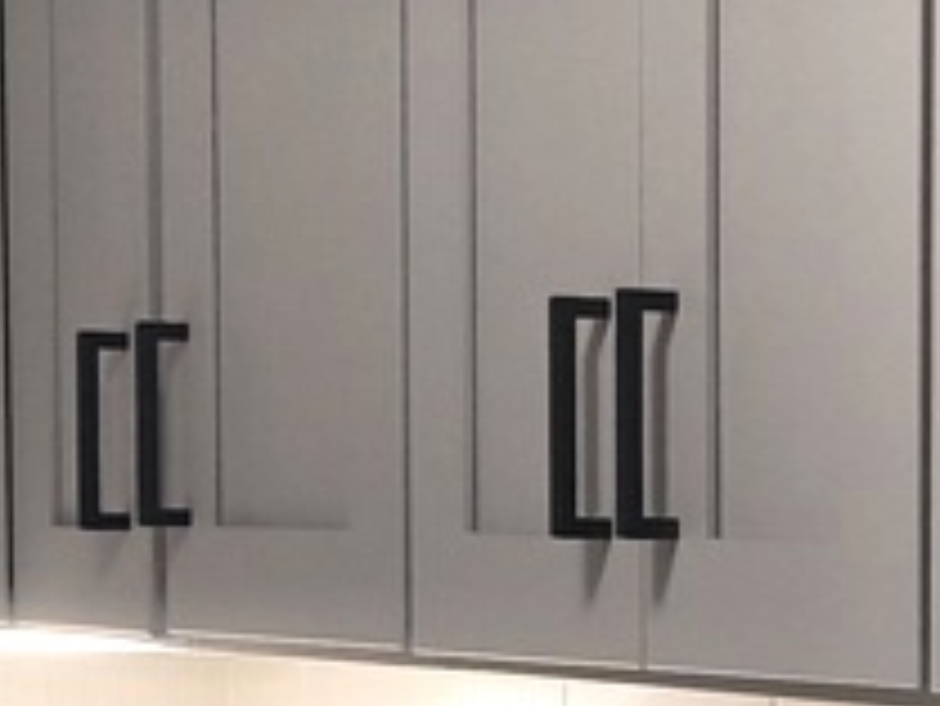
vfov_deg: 8.8
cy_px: 1120
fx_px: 4483
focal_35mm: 165
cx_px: 1057
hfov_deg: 11.8
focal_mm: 5.56
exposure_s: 1/100
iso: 290
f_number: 1.8
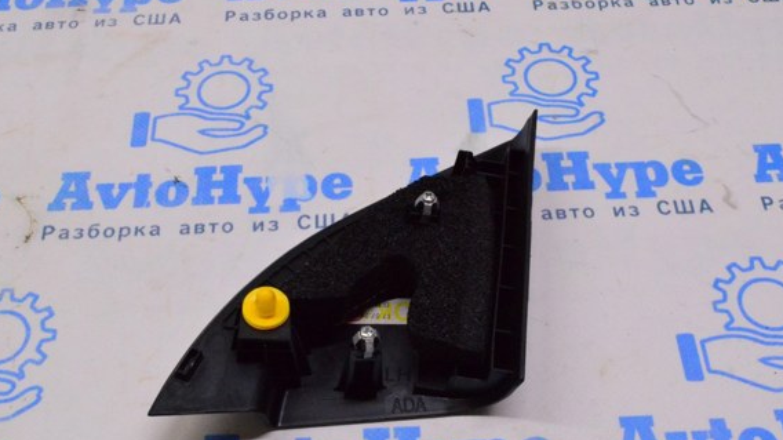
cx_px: 367
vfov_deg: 25.9
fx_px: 955
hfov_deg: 44.6
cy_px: 277
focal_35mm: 46
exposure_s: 1/50
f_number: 25
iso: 6400
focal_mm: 26
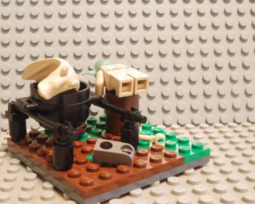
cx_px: 104
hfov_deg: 32.4
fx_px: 438
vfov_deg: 26.2
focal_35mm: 58
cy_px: 101
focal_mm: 34
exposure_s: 25
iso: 100
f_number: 22
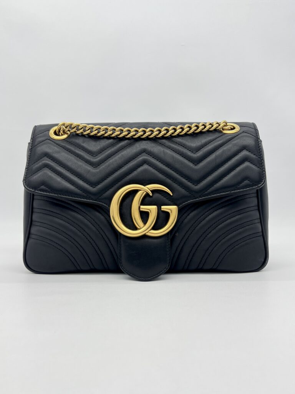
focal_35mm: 26
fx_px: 295
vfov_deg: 67.3
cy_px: 197
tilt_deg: -2.0
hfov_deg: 53.1
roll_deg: +0.1
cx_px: 148
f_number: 1.5
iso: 40
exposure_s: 1/227
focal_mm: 5.7
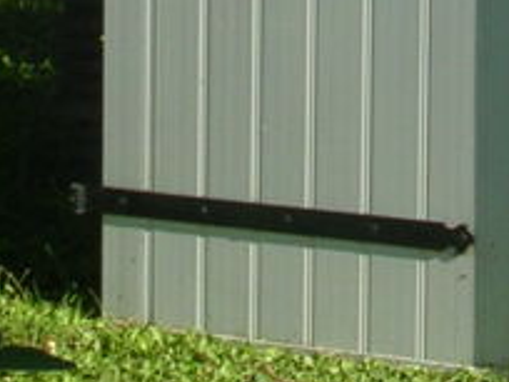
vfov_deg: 7.7
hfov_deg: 10.6
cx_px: 404
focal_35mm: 186
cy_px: -307
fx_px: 2735
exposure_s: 1/236
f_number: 5.6
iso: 50
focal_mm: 5.8
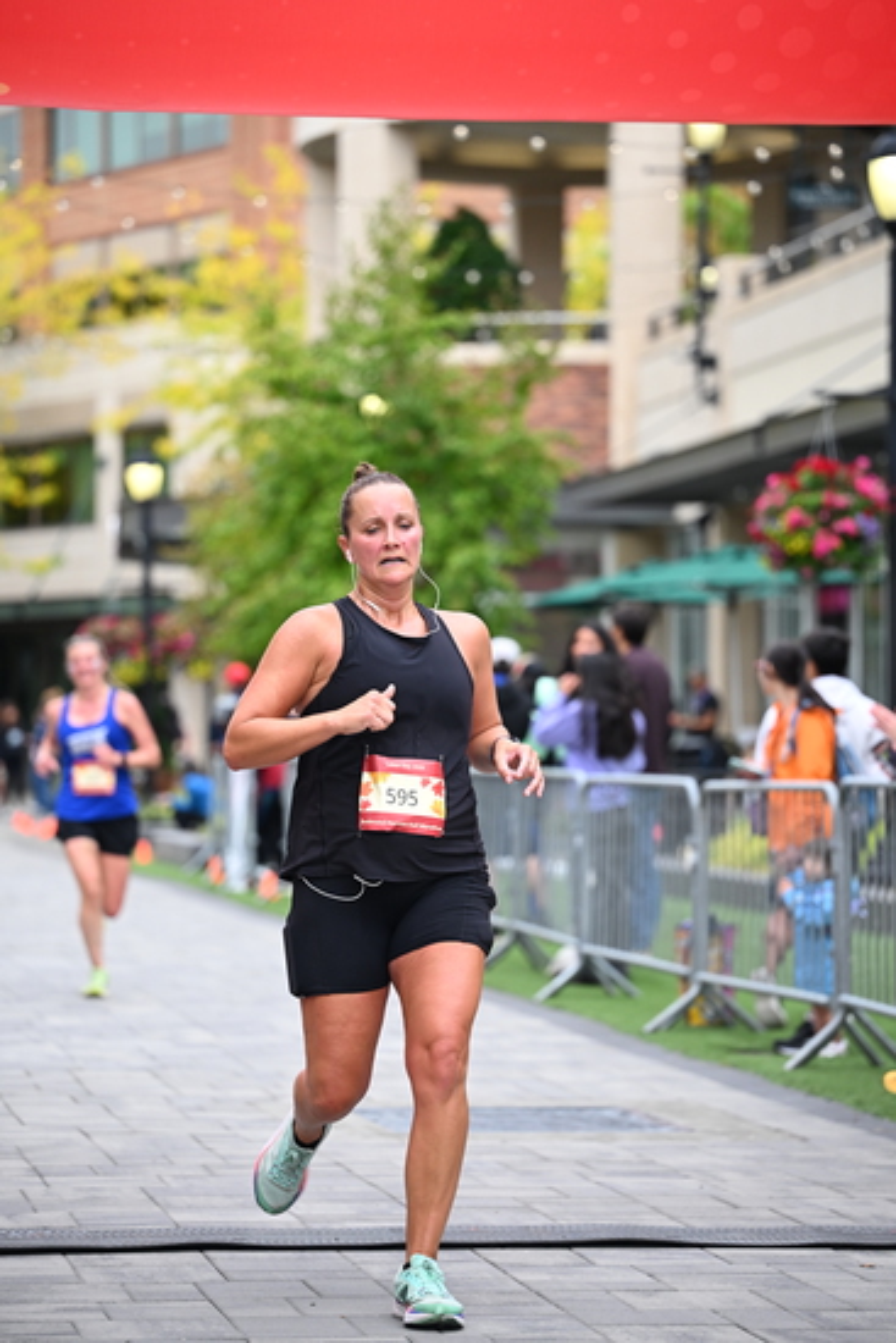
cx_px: 448
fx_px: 4290
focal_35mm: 115
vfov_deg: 17.8
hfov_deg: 11.9
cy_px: 672
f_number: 2.8
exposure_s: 1/1600
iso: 640
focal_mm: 115
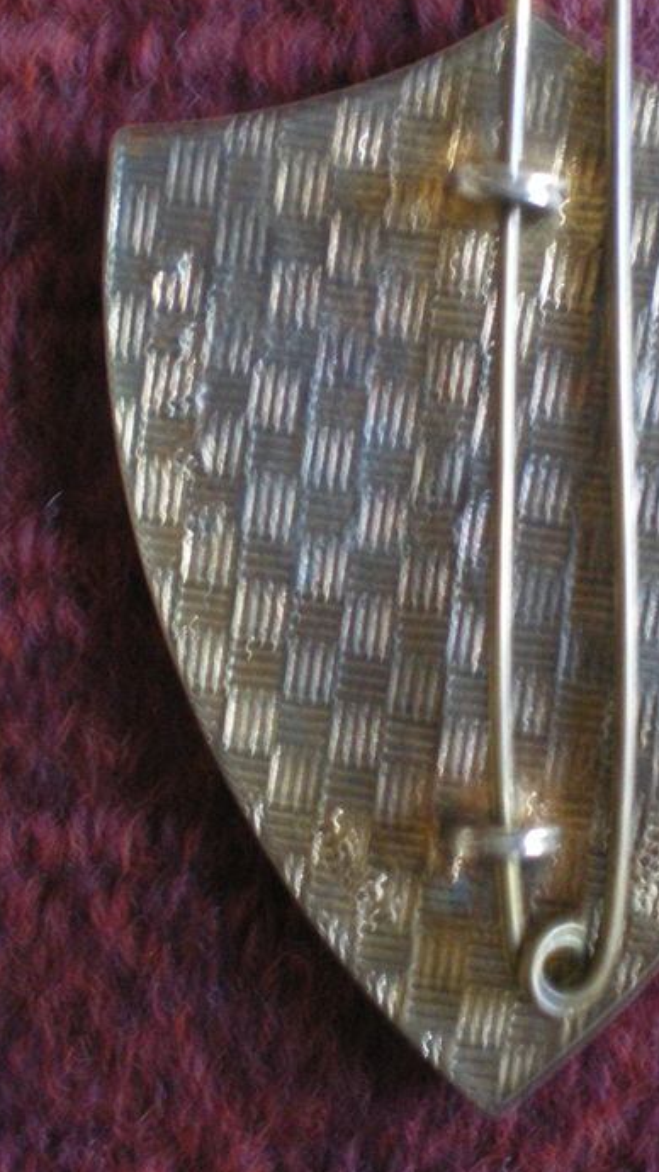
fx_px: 1864
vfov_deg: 34.9
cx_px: 508
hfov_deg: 19.9
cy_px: 540
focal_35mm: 60
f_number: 3.1
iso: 400
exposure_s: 1/4
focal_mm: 6.3
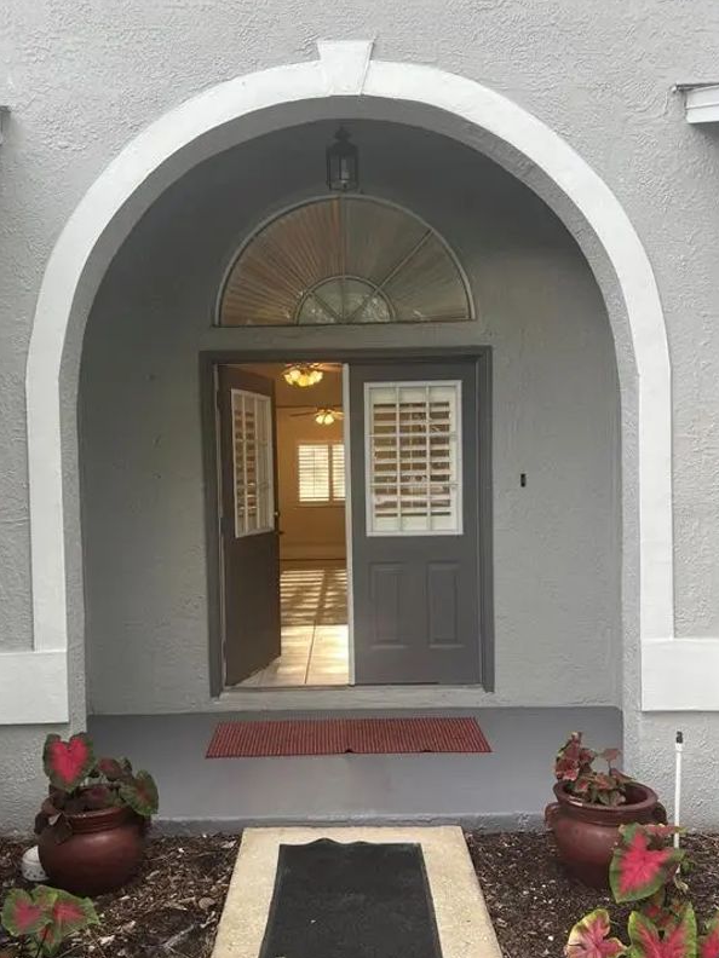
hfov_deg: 49.7
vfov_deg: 63.4
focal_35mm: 28
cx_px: 345
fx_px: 775
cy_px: 511
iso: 32
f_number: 1.5
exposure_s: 1/121
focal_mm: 5.7
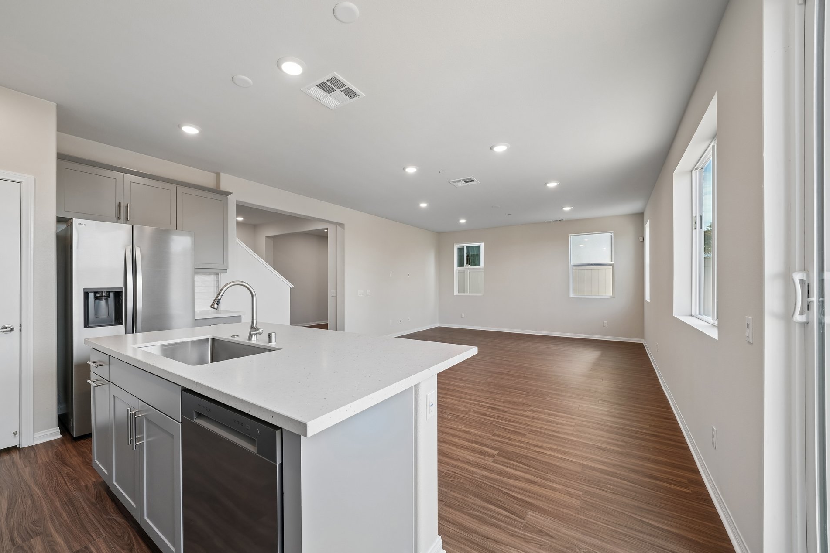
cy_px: 281
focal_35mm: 14
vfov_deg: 81.2
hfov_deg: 104.1
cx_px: 390
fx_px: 323
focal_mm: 13
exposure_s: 1/30
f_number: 8
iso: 250
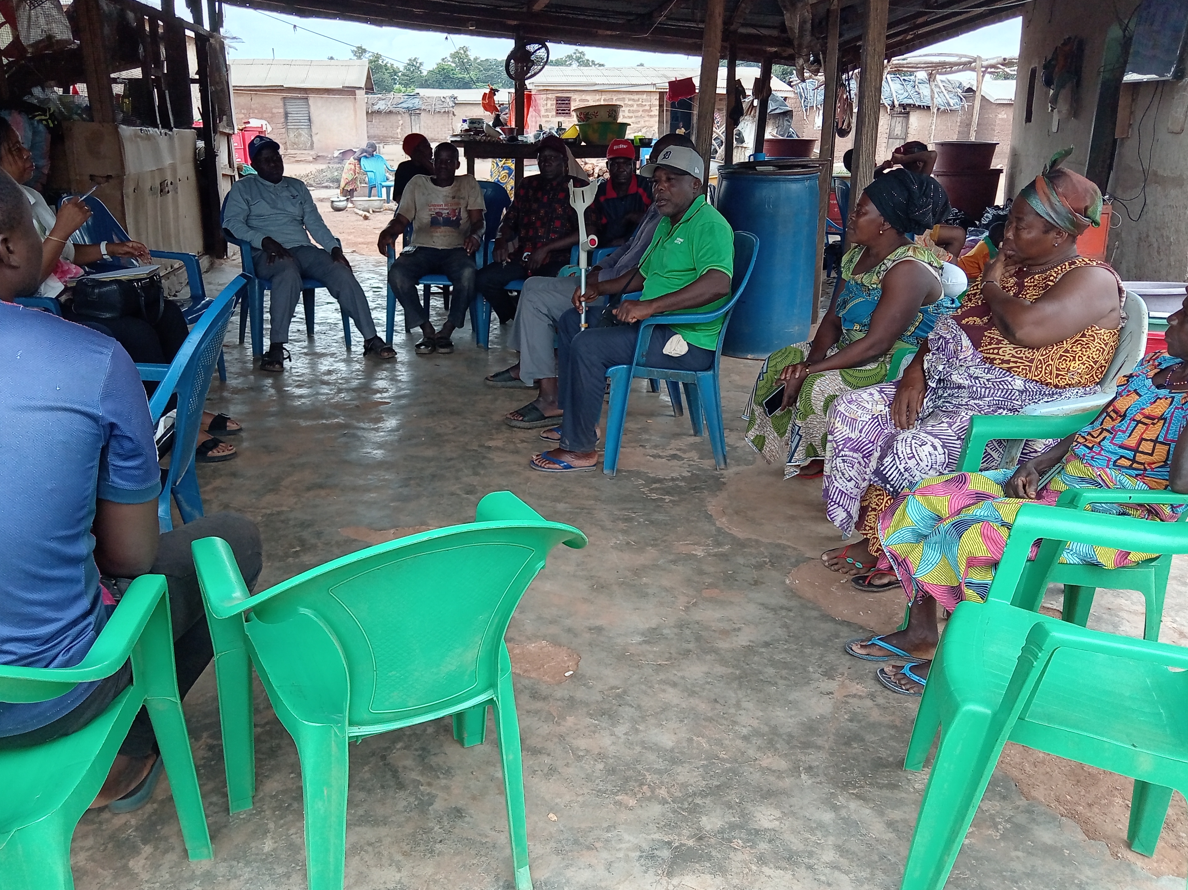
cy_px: 448
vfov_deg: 51.3
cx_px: 569
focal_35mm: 27
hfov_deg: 65.3
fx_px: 926
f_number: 1.8
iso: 130
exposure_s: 1/100
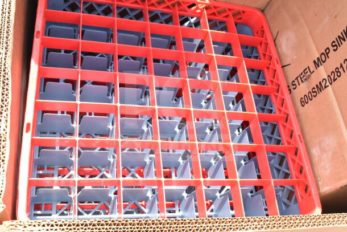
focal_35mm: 38
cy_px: 116
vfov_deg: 35.5
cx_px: 174
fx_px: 362
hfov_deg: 51.3
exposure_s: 1/400
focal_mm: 25
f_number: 10
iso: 1600
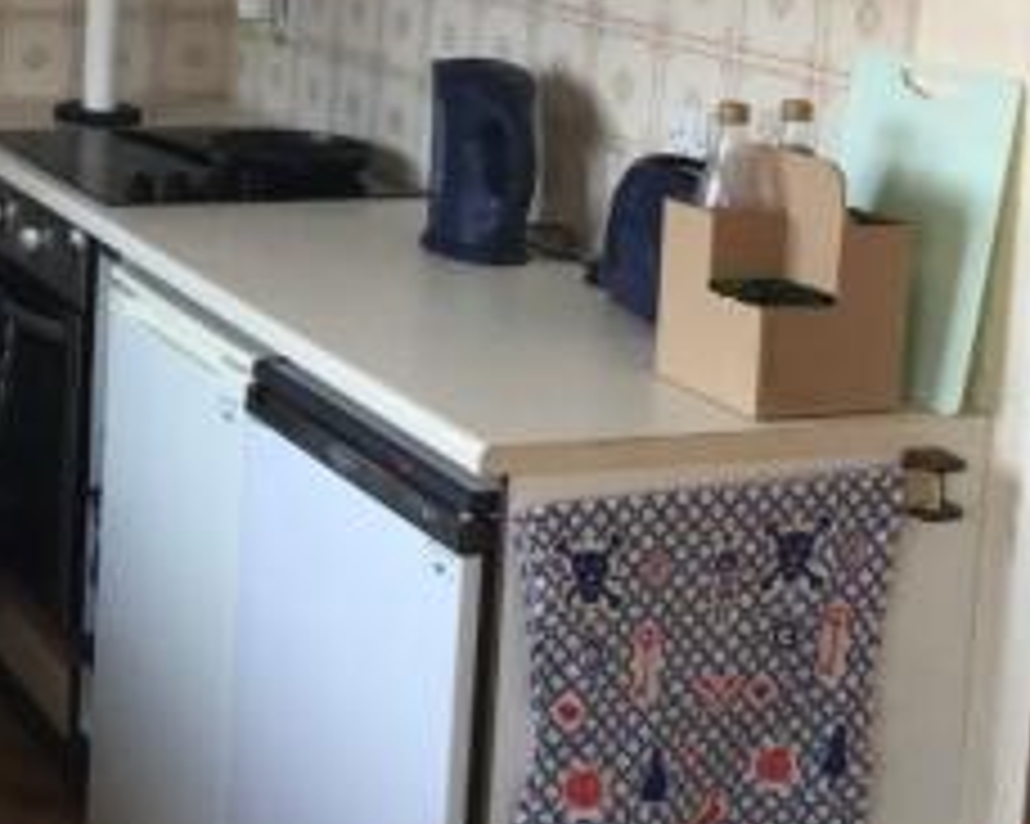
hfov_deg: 24.1
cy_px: 2
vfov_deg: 19.3
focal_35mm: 77
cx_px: 110
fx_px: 2346
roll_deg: -2.0
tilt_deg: -6.8
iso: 25
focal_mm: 3.3
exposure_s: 1/40
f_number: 2.4
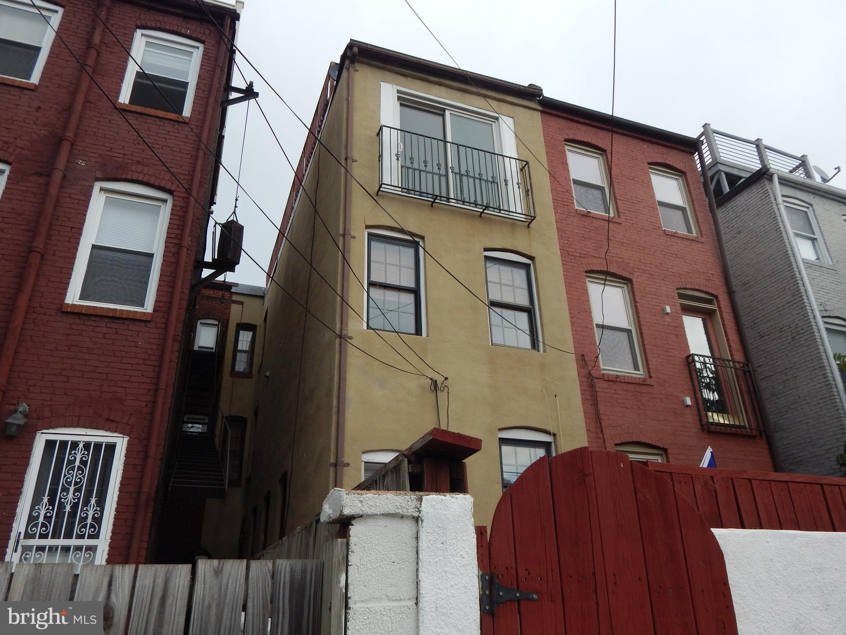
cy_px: 318
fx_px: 611
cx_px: 423
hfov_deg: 69.4
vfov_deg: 54.9
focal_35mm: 25
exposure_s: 1/640
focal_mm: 4.5
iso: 125
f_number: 3.1
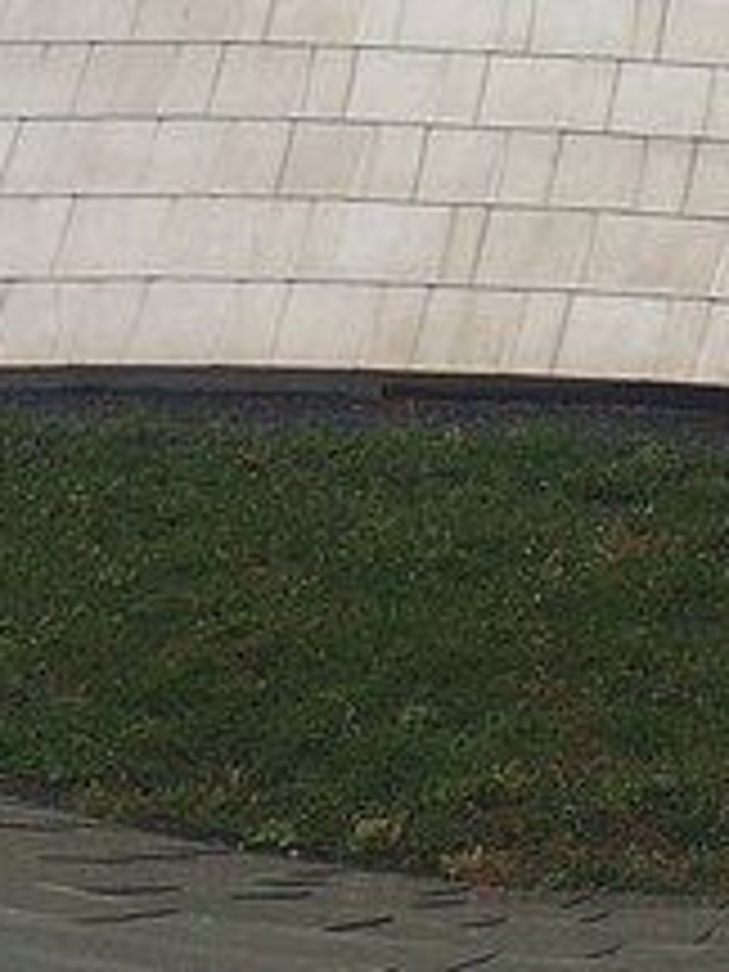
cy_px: -243
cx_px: 880
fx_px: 2190
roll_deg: +0.6
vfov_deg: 22.7
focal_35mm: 78
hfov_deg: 17.9
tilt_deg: +0.7
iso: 32
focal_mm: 4.15
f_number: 2.2
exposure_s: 1/1709
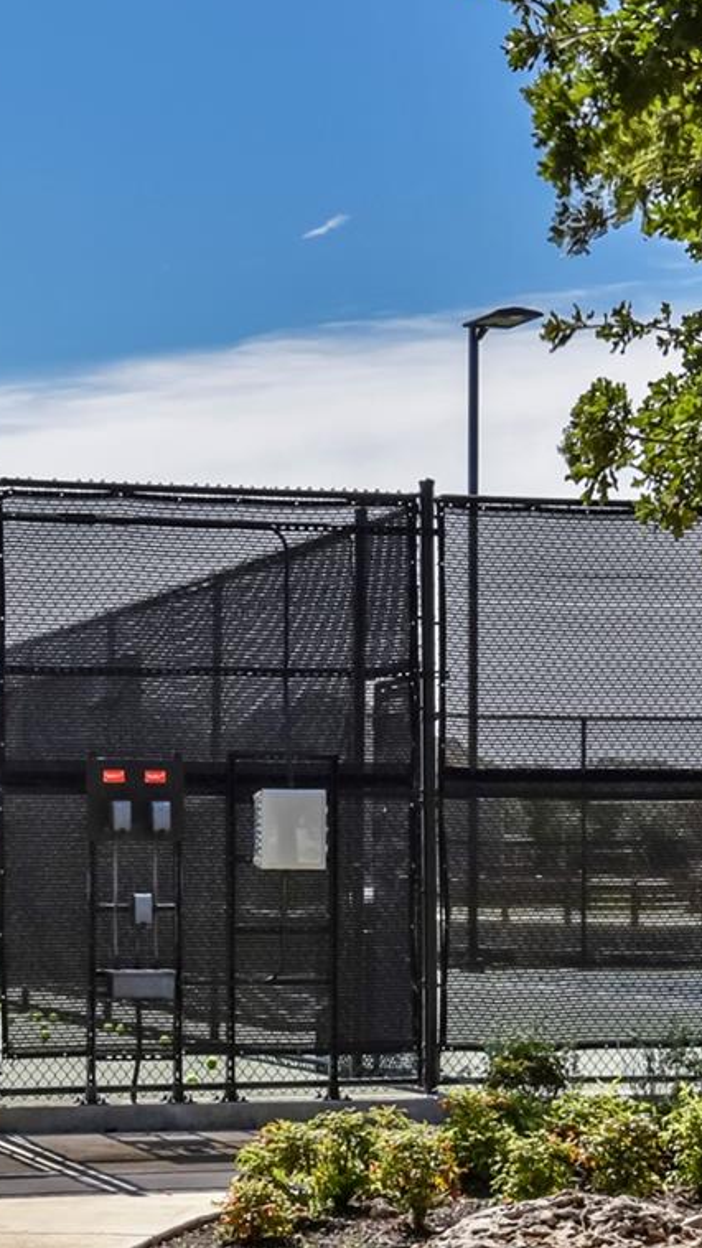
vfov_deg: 24.9
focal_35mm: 85
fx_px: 2812
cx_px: 81
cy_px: 819
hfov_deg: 14.1
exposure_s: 1/800
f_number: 11
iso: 400
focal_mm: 30
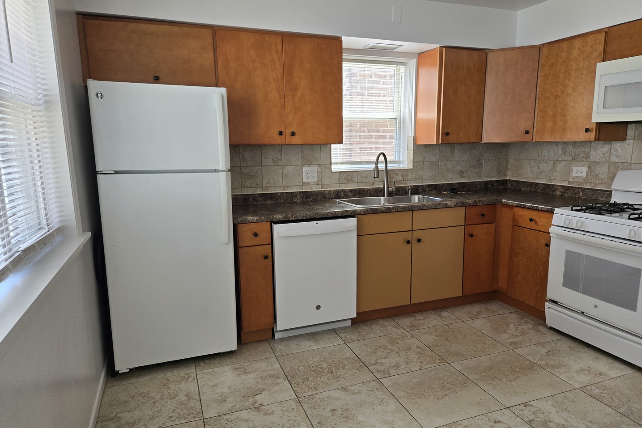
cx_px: 321
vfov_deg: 53.1
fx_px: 428
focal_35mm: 24
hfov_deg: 73.7
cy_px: 222
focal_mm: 5.4
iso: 64
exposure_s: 1/180
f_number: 1.8
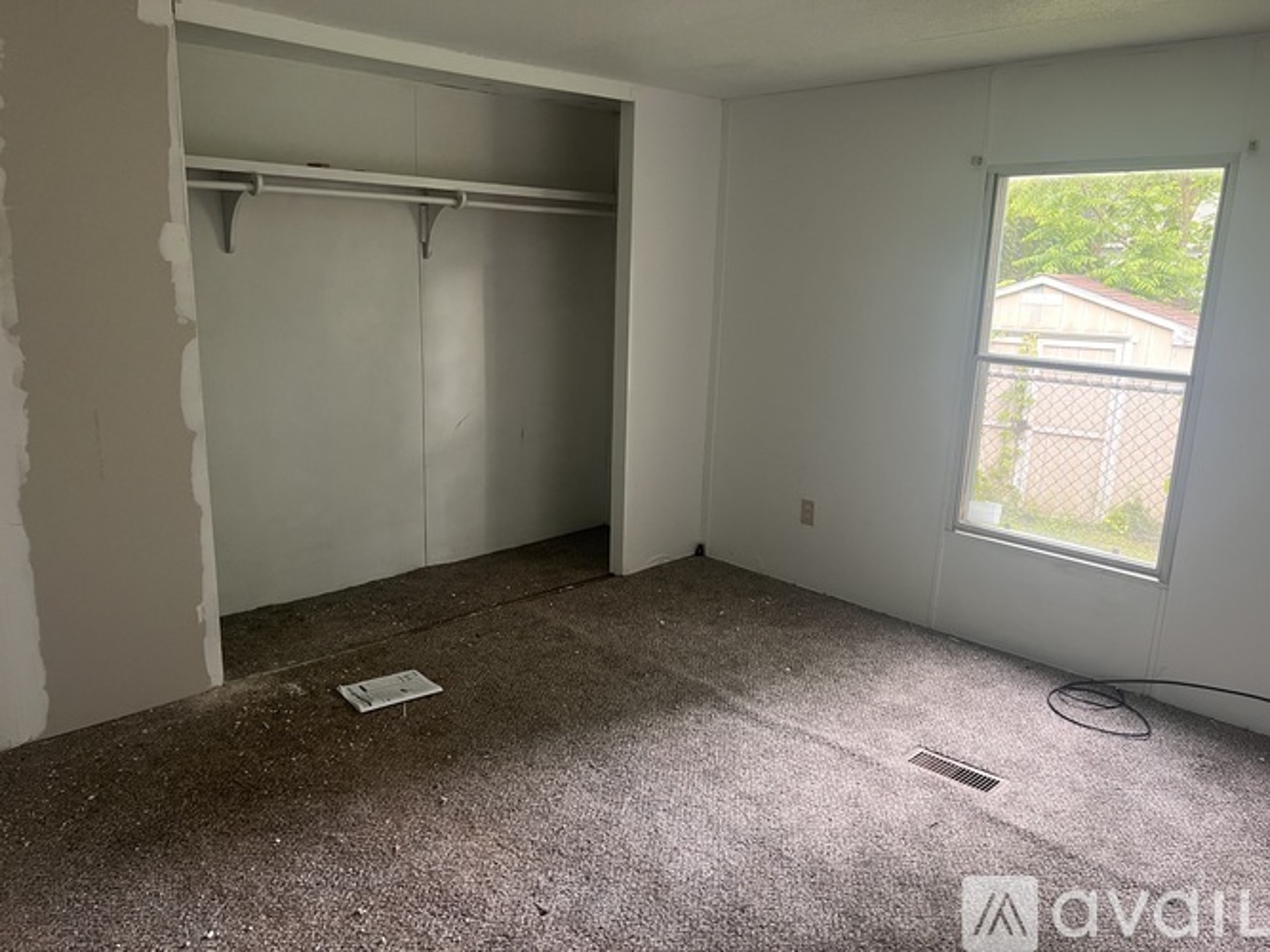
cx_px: 635
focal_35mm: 26
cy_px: 476
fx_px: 954
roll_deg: -0.7
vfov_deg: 53.0
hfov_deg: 67.3
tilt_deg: -13.4
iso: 160
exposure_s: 1/60
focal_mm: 5.7
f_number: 1.5
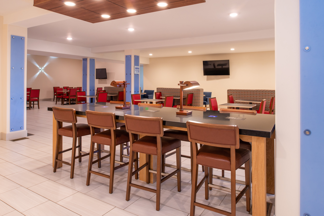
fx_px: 216
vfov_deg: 53.2
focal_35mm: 24
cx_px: 162
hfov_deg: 73.7
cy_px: 108
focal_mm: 24
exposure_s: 1/6
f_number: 11
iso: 640
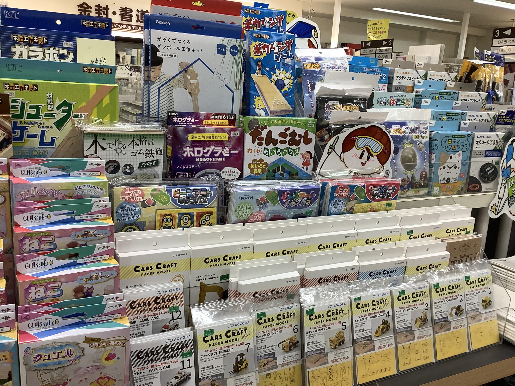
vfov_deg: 45.4
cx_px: 258
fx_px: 461
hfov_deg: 58.4
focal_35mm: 31
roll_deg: -4.2
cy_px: 193
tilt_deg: -13.0
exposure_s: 1/100
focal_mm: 3.3
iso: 64
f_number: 2.4
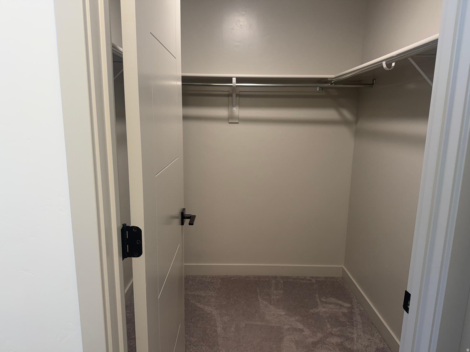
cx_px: 235
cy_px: 176
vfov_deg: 56.8
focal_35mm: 24
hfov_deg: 71.6
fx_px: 326
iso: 160
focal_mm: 6.76
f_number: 1.78
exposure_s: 1/120
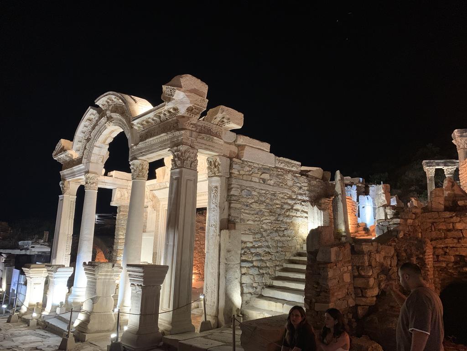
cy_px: 176
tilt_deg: +10.9
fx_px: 351
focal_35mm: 26
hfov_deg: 67.3
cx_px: 234
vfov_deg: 53.1
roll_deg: -2.0
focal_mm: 4.25
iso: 400
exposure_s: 1/32
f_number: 1.8
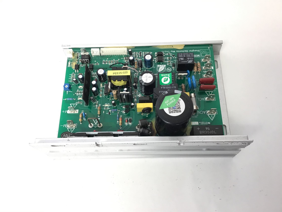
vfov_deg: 45.4
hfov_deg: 58.4
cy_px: 106
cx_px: 141
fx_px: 253
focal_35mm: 31
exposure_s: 1/30
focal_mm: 3.3
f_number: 2.4
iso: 40
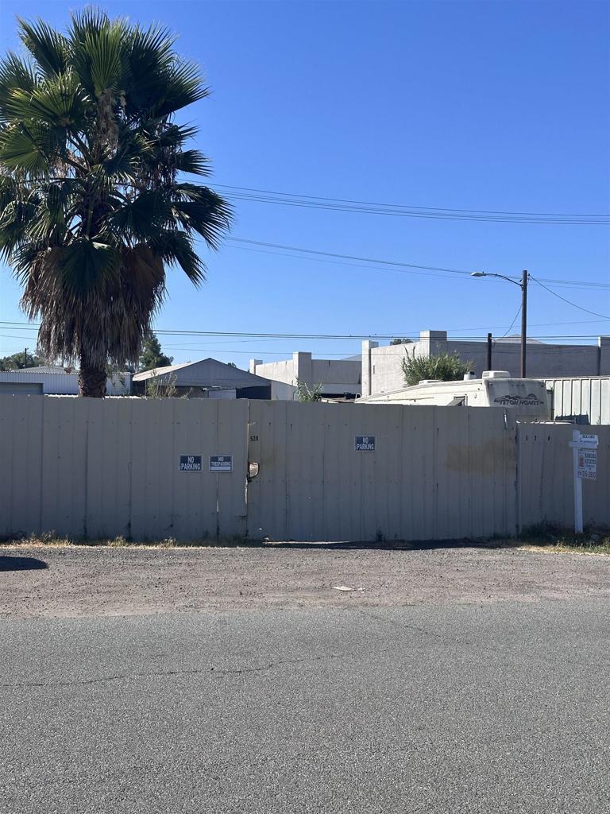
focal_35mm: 48
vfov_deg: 39.7
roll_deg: -1.0
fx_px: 1128
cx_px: 305
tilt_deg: +1.0
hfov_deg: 30.3
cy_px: 407
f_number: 1.78
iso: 64
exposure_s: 1/3876
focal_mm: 6.86
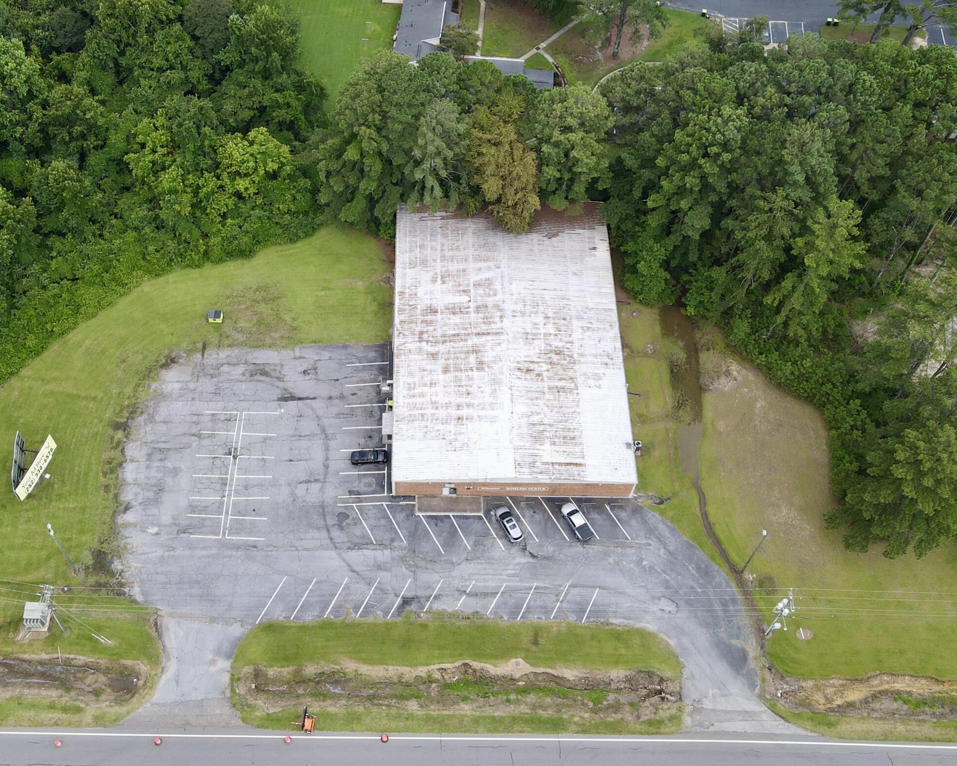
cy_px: 350
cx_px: 377
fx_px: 1020
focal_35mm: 36
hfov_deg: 49.9
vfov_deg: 41.1
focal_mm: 4.5
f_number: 2.8
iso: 100
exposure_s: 1/240
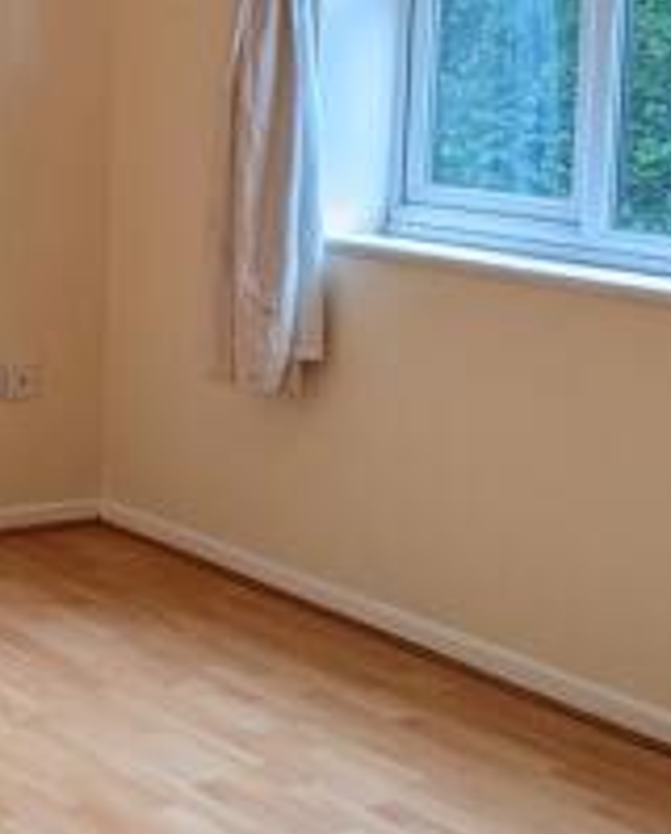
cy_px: 174
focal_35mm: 77
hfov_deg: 19.2
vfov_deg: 24.3
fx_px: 1906
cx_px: -57
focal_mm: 4.44
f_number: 1.8
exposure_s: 1/99.9
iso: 98
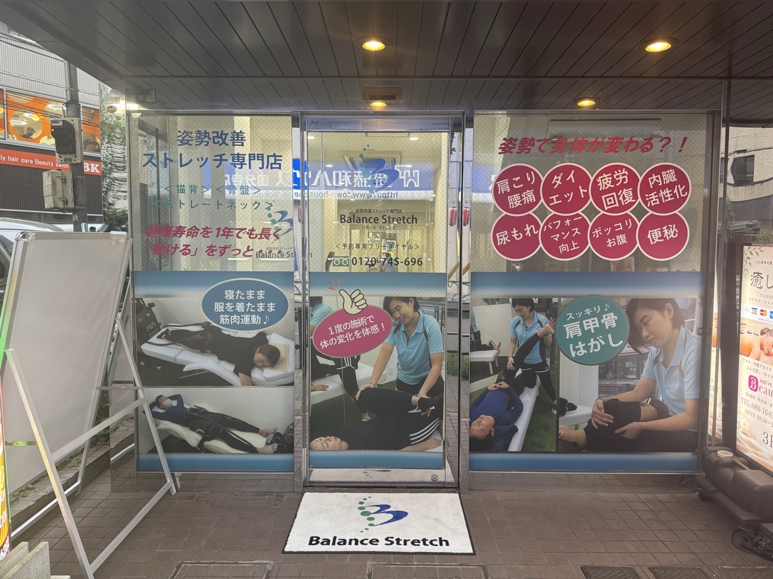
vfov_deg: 56.8
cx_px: 386
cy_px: 290
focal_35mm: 24
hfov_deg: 71.6
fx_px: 536
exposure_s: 1/100
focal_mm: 6.76
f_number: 1.78
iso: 200
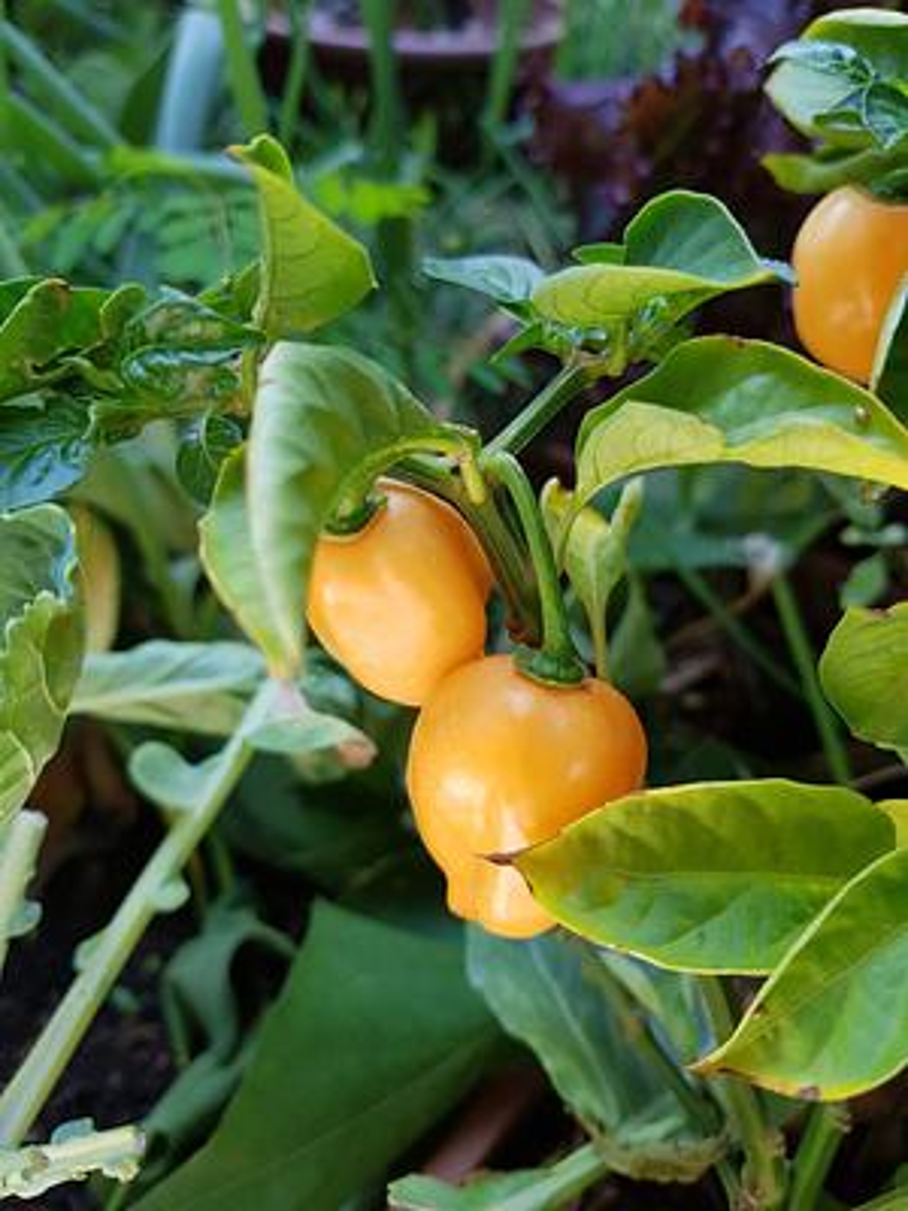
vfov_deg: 67.3
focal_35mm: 26
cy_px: 606
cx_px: 454
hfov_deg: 53.1
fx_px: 909
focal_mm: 4.2
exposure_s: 1/166
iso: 40
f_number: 1.7
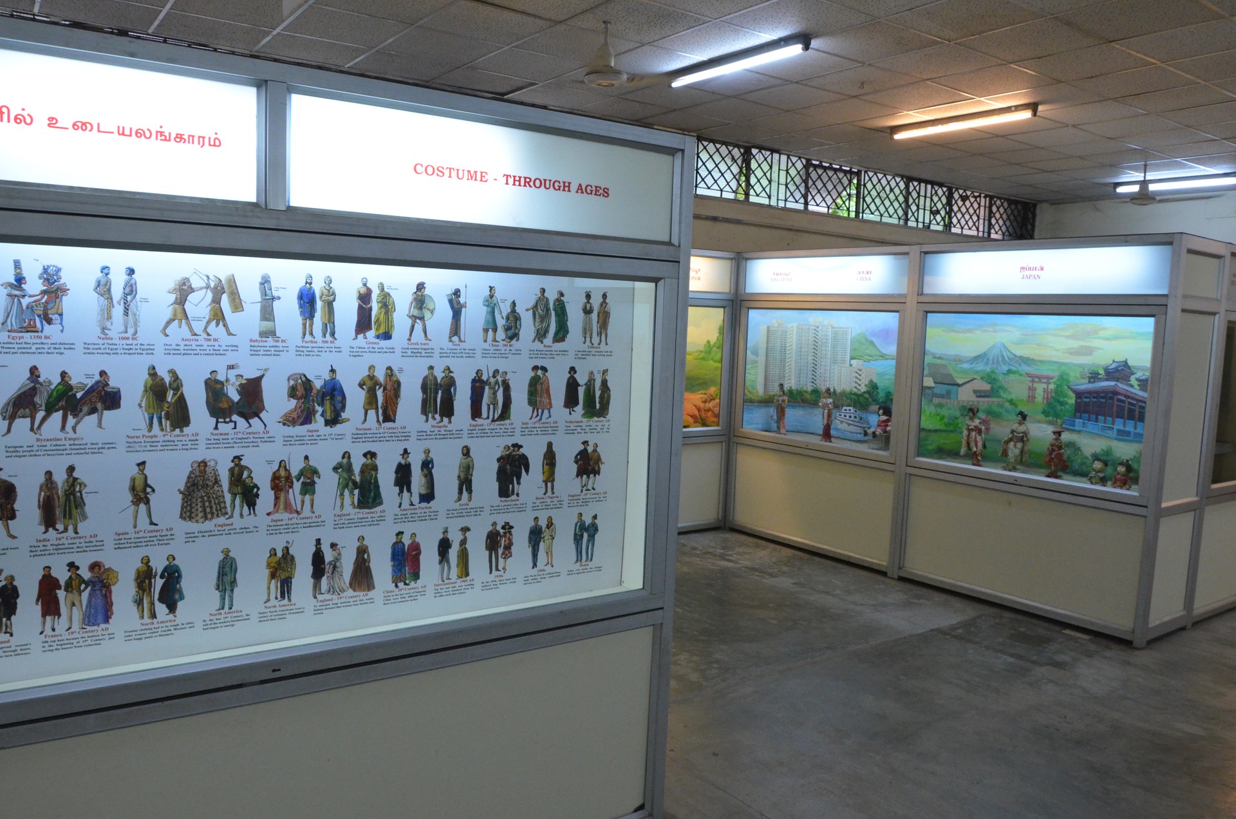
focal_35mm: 27
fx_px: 925
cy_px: 410
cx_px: 618
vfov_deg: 47.7
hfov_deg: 67.5
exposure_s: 1/40
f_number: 9
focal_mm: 18
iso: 2500
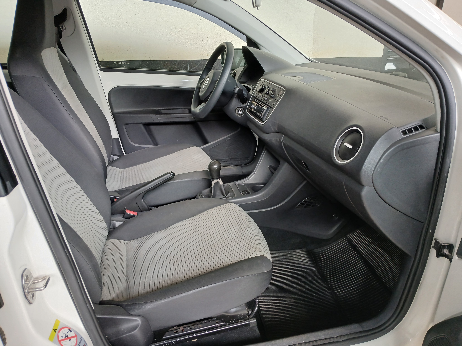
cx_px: 231
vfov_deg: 53.1
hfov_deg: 67.3
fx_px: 347
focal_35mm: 26
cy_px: 173
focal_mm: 3.98
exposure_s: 1/60
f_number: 1.8
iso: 100
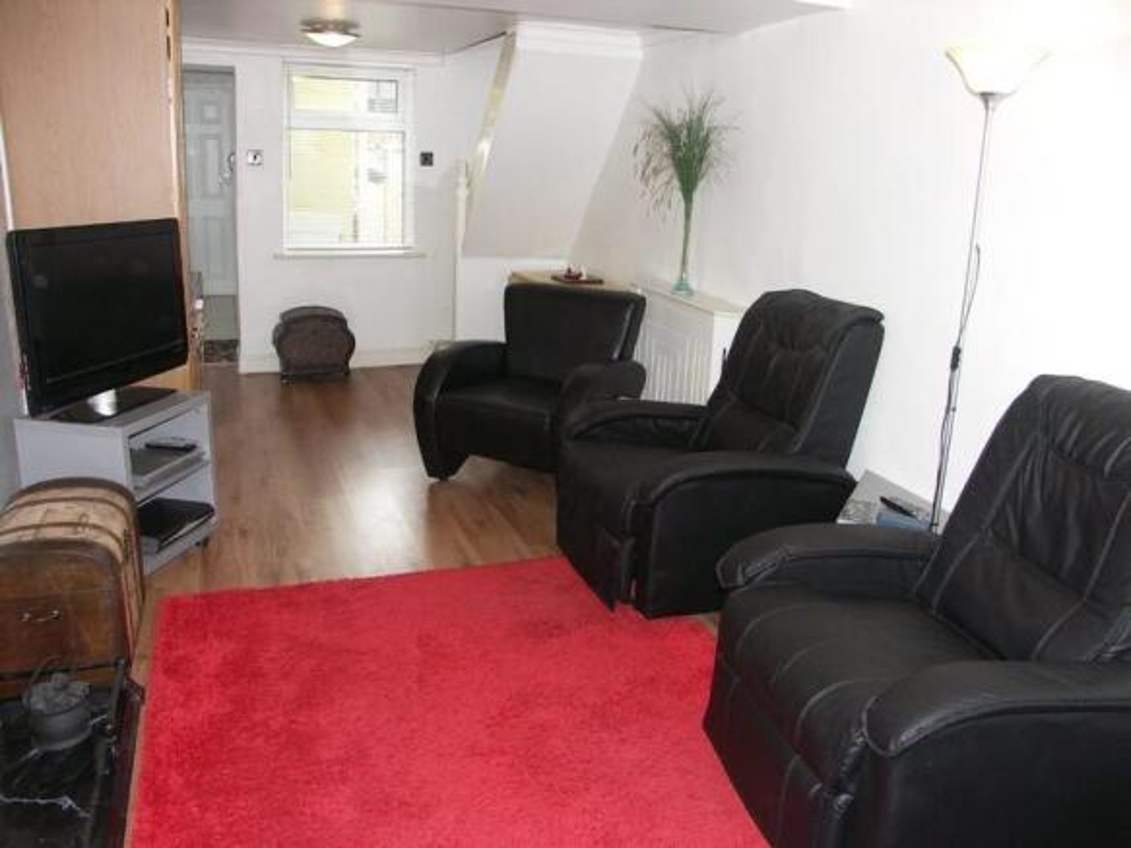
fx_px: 915
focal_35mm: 28
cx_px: 566
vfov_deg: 49.7
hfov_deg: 63.5
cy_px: 424
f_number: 2.8
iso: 200
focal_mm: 7.2
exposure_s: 1/50
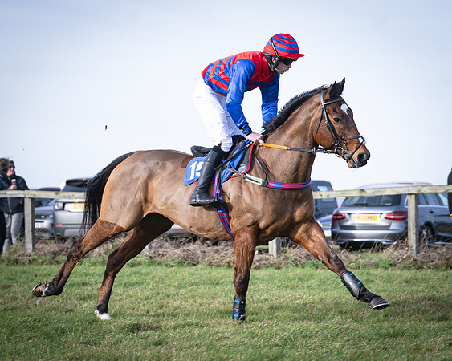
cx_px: 290
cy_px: 169
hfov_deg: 11.9
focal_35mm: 162
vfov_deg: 9.5
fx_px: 2172
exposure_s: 1/1000
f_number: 2.8
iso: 125
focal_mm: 70
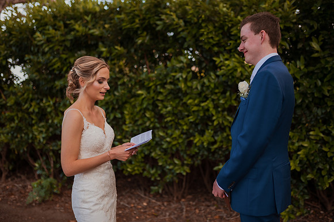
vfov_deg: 37.8
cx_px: 167
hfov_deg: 54.5
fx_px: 325
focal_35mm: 35
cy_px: 111
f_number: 1.8
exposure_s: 1/1000
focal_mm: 35
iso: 320
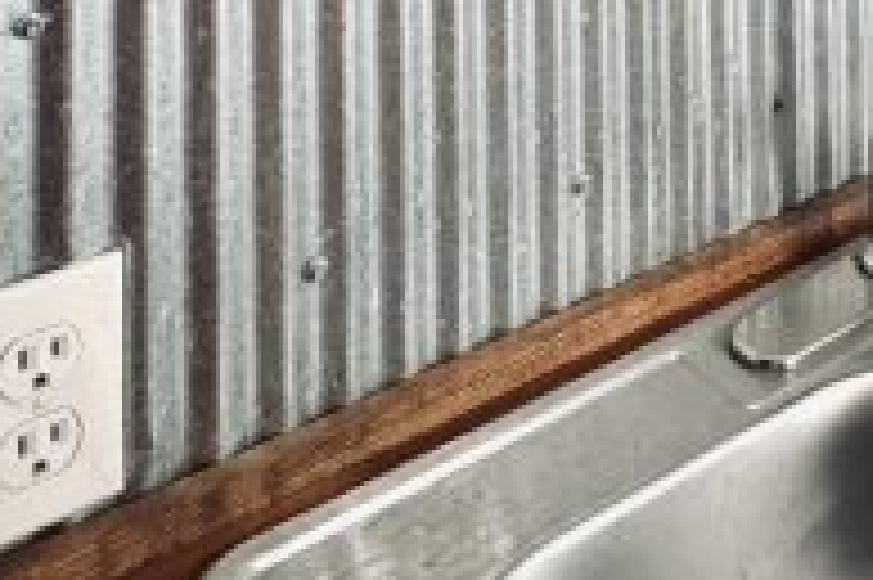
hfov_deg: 36.3
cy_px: -423
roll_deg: +1.6
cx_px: 839
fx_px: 1211
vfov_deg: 20.4
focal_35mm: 50
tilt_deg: +1.3
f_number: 2.2
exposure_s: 1/60
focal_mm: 2.22
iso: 800
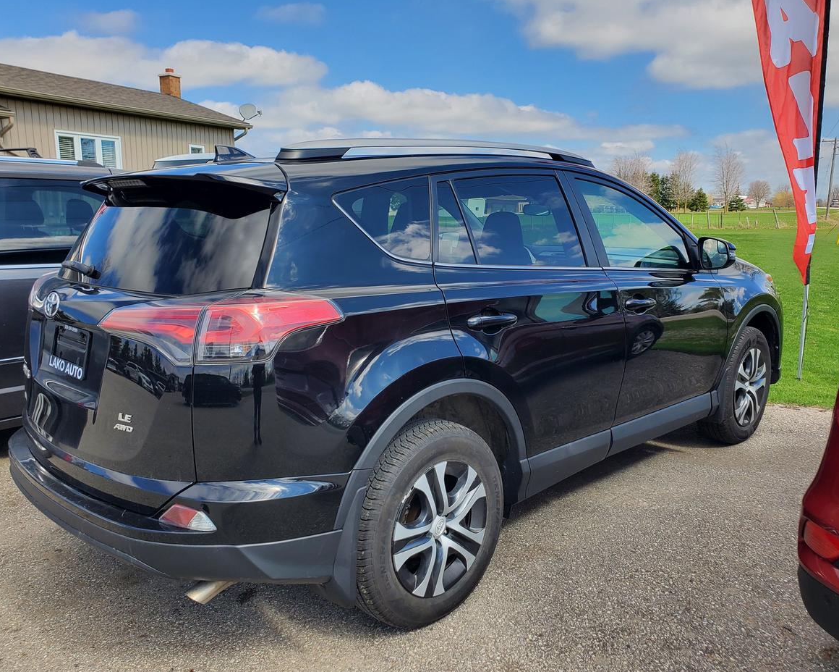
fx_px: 695
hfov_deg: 62.2
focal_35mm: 28
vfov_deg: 51.5
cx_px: 402
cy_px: 345
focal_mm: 4.3
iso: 50
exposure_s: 1/902
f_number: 2.4
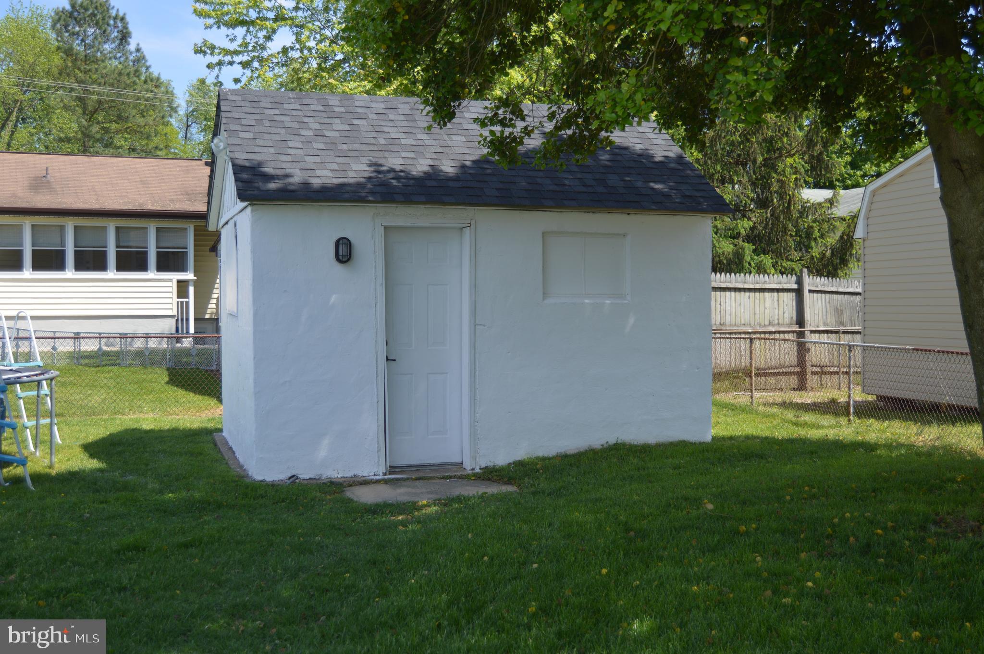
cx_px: 492
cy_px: 327
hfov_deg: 49.6
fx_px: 1065
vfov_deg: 34.1
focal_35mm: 39
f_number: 4
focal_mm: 26
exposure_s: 1/500
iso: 100
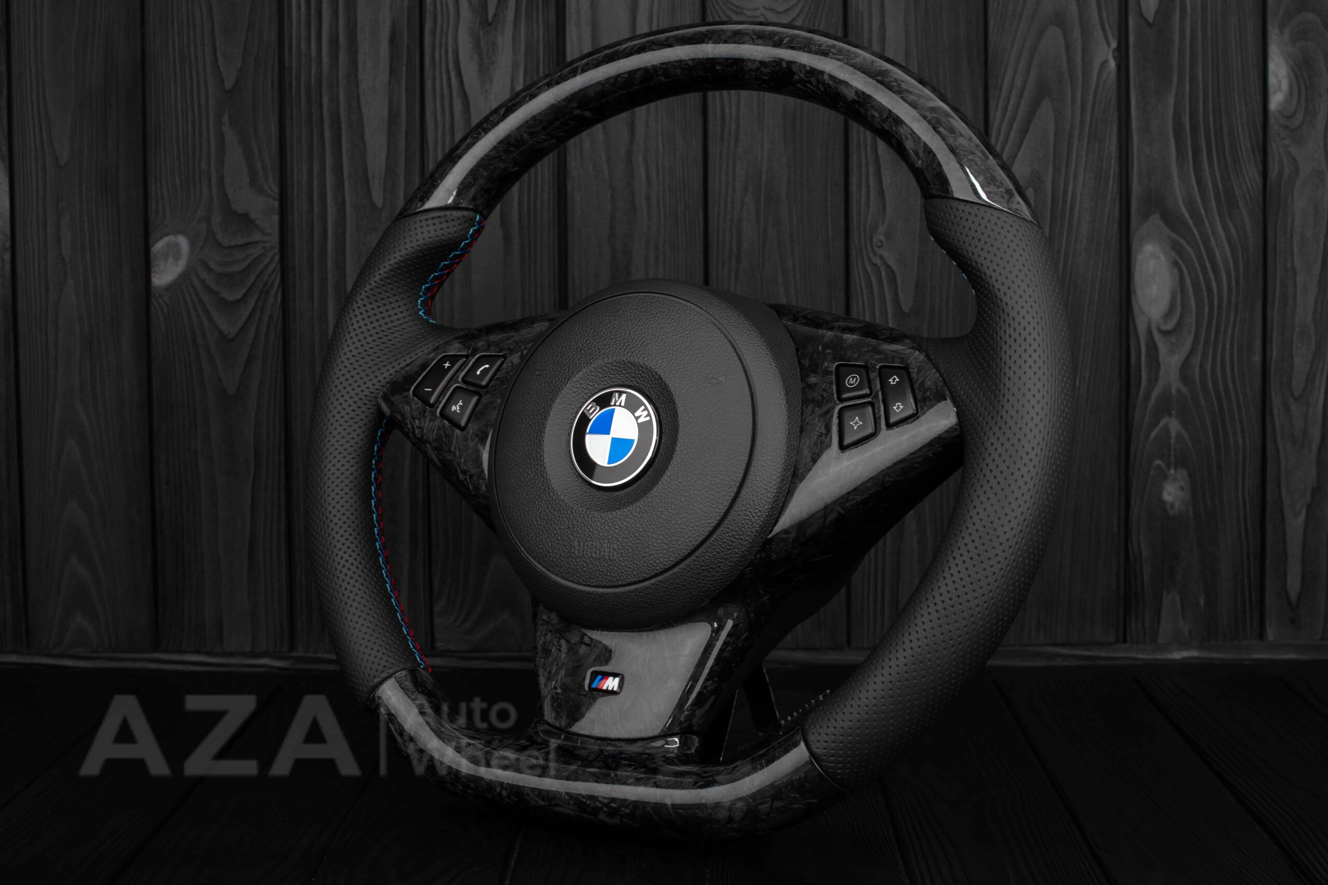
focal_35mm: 52
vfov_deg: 25.8
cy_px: 442
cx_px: 664
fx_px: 1937
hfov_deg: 37.8
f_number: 6.3
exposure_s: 1/125
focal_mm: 35
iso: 500
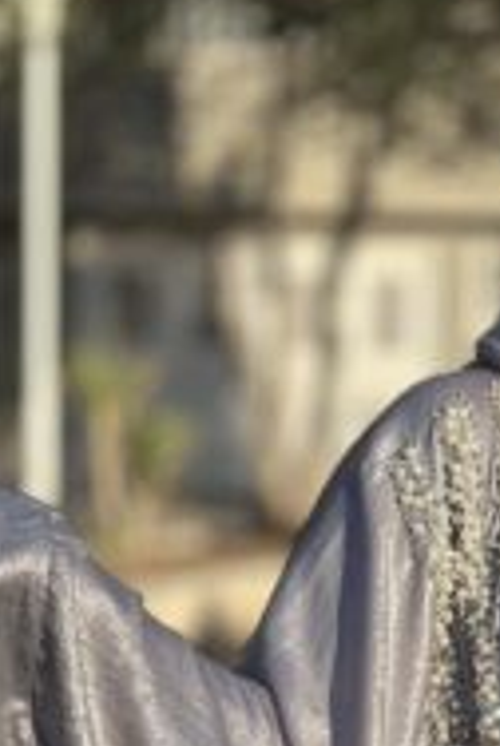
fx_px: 2200
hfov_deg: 12.9
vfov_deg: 19.0
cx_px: 460
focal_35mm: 106
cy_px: 607
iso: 80
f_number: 1.78
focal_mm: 6.86
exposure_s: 1/3876
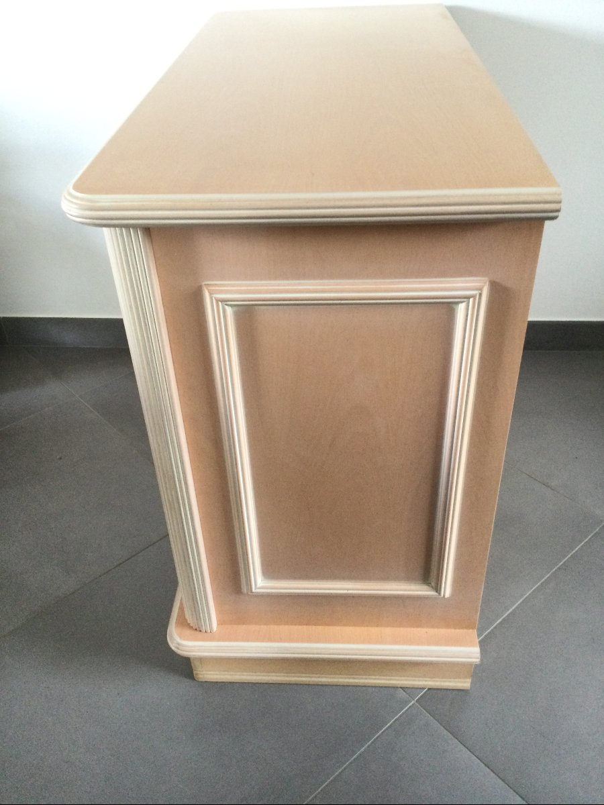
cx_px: 302
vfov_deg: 58.4
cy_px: 402
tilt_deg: -35.6
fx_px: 721
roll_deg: +2.0
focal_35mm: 31
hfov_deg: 45.4
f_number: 2.4
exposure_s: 1/33
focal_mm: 3.3
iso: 200
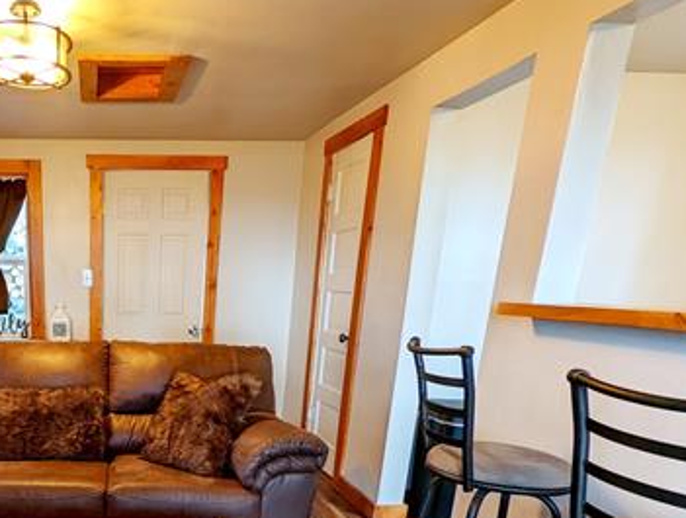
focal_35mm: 29
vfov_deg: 44.6
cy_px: 453
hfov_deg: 56.0
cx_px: 114
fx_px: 576
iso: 88
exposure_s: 1/24
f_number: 2.2
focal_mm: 2.35
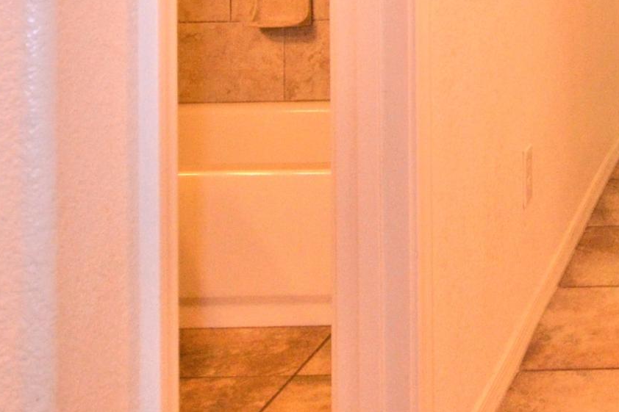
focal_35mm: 64
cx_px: 789
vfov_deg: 18.8
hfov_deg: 26.9
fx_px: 1100
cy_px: -201
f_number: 4.5
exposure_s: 1/60
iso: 800
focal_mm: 12
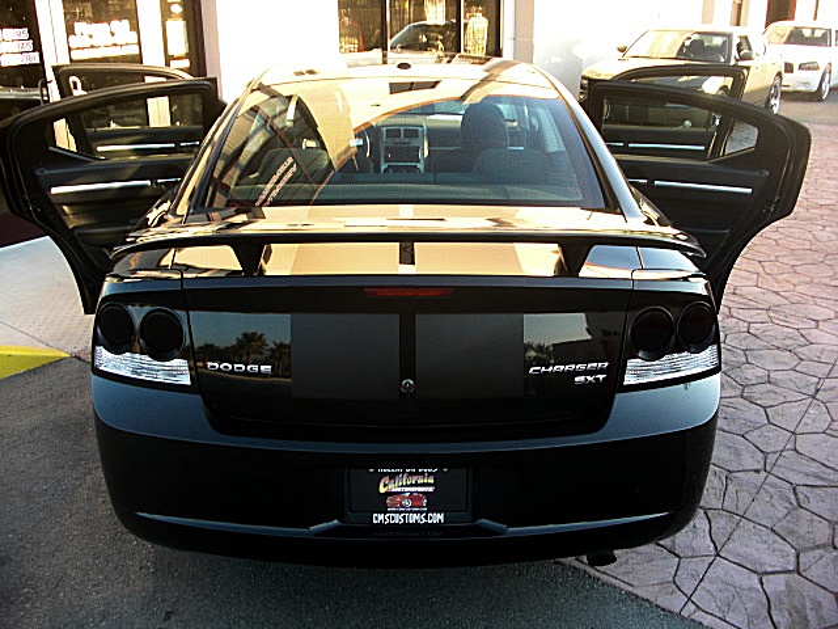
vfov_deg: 39.7
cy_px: 314
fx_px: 872
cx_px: 419
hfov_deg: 51.4
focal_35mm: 36
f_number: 2.8
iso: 100
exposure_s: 1/100
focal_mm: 6.3
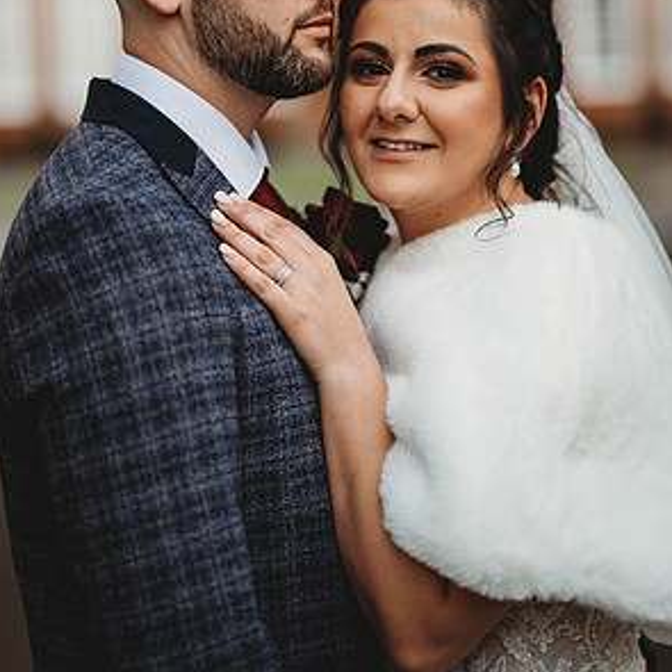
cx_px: 334
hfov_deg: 15.8
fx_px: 2416
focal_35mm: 110
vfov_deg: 15.8
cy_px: 166
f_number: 1.8
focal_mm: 85
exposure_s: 1/200
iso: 100
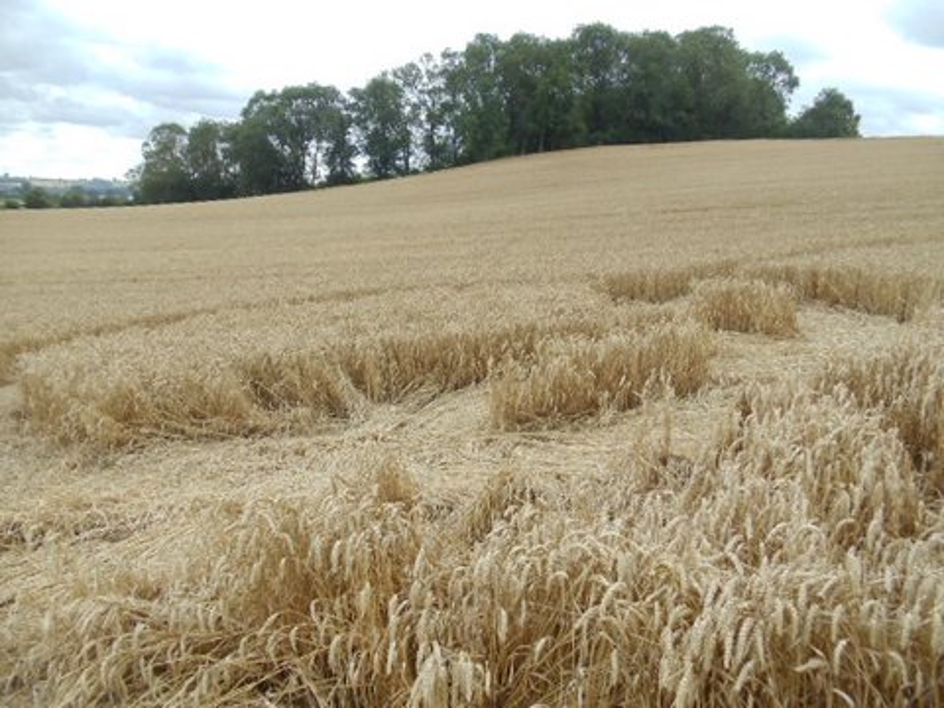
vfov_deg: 32.9
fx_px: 1200
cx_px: 472
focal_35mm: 44
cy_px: 354
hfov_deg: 42.9
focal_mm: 6
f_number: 3.5
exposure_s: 1/400
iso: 80
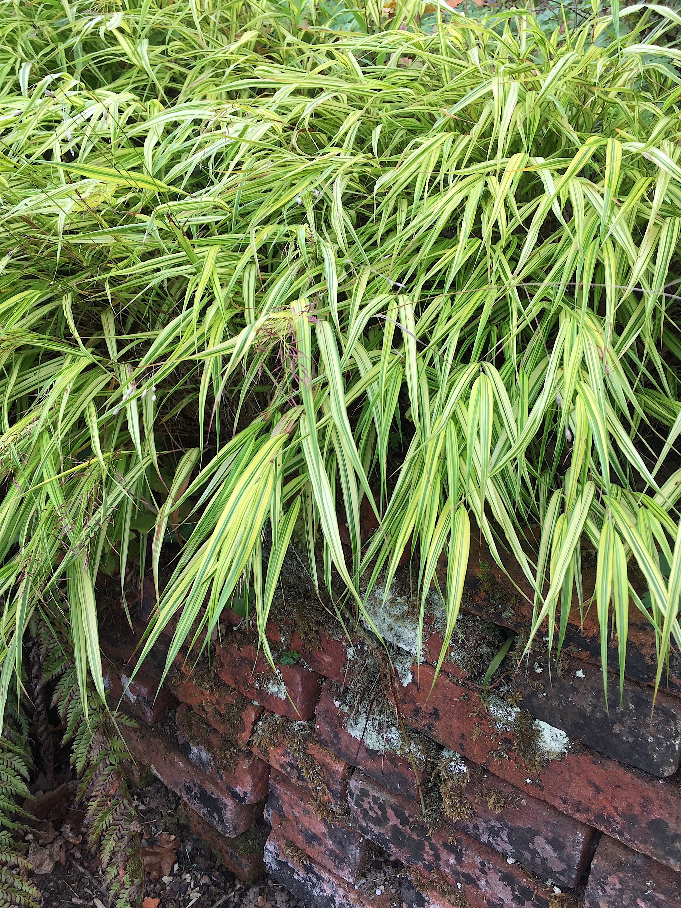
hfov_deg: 48.2
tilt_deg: -22.5
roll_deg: -1.0
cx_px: 340
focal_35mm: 29
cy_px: 454
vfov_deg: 61.7
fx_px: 761
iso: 32
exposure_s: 1/194
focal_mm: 4.15
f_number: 2.2
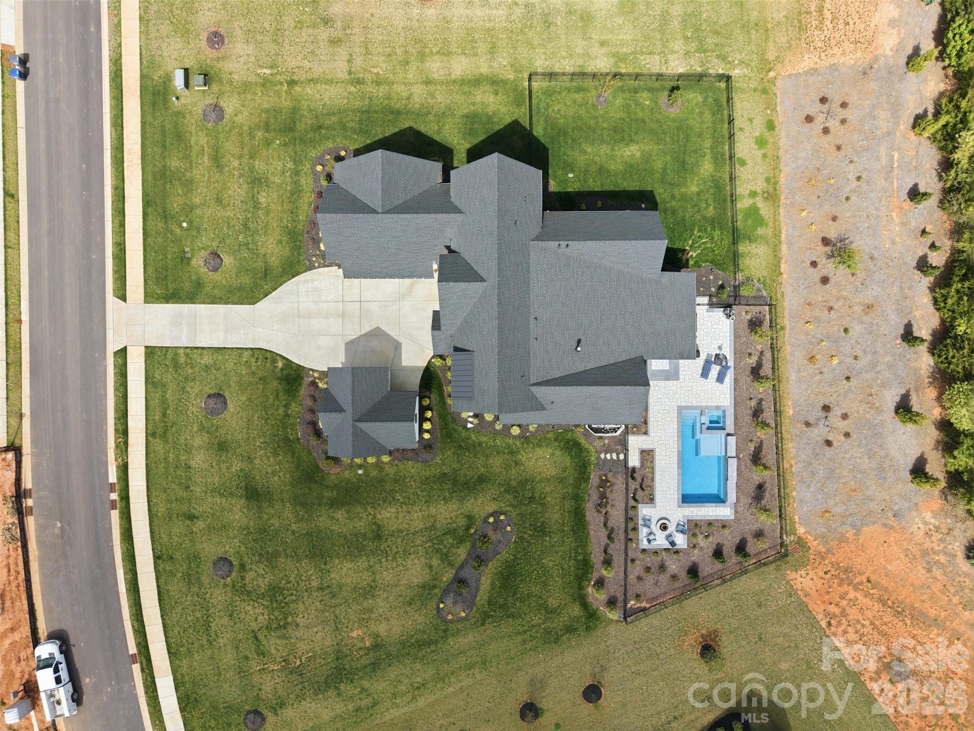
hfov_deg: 71.6
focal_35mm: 24
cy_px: 366
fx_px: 675
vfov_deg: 56.8
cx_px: 487
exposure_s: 1/4000
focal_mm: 8.7
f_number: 1.8
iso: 140
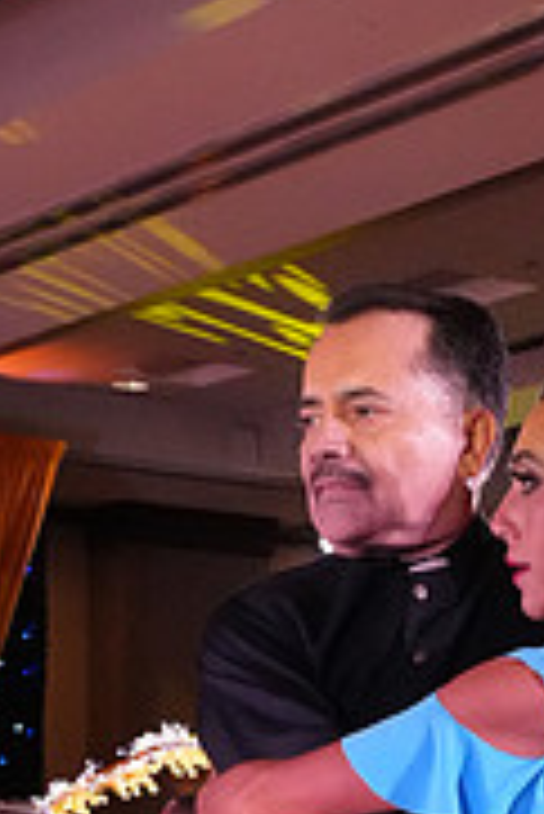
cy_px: 1097
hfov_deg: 9.9
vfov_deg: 14.2
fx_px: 3122
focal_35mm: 138
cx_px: 465
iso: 6400
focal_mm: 29
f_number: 5
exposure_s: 1/400
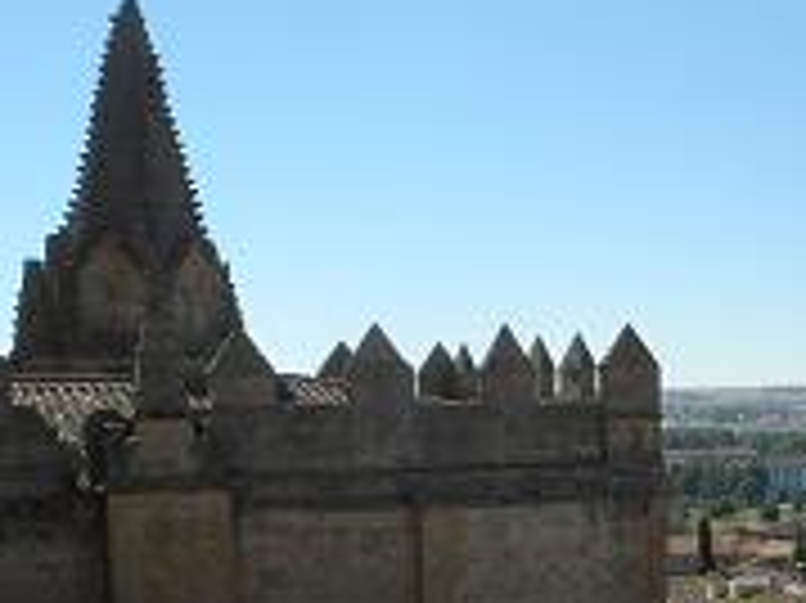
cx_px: 901
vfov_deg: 18.6
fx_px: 1745
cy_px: 720
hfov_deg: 24.2
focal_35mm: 75
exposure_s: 1/800
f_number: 4.5
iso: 100
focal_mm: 6
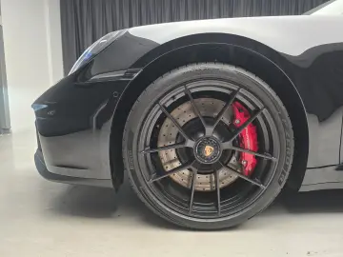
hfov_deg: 73.9
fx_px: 228
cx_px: 172
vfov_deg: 58.9
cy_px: 128
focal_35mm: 23
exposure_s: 1/100
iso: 320
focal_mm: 6.3
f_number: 1.7
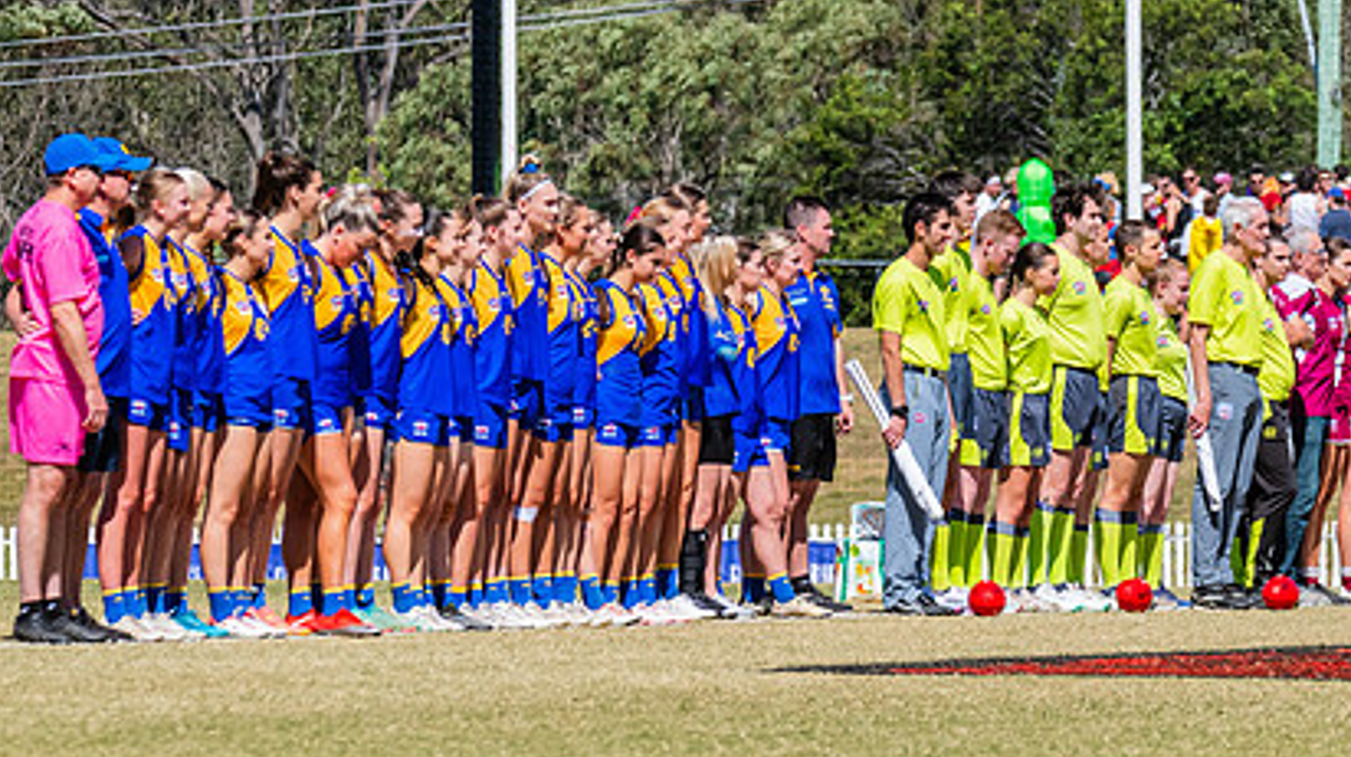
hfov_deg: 5.0
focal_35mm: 428
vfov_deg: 2.8
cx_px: 1007
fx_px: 15320
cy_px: 322
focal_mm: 240
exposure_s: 1/1600
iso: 800
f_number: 10
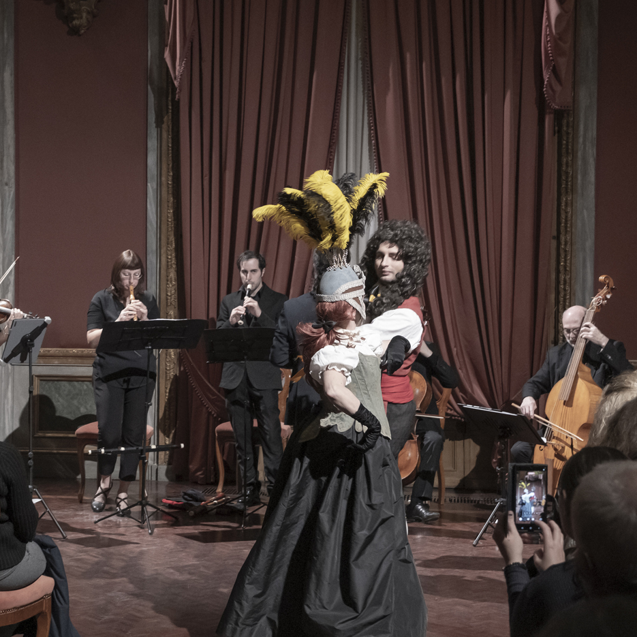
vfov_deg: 28.6
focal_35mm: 60
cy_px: 307
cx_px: 249
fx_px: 1249
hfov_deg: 28.5
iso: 5000
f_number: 4
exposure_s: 1/125
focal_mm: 29.2
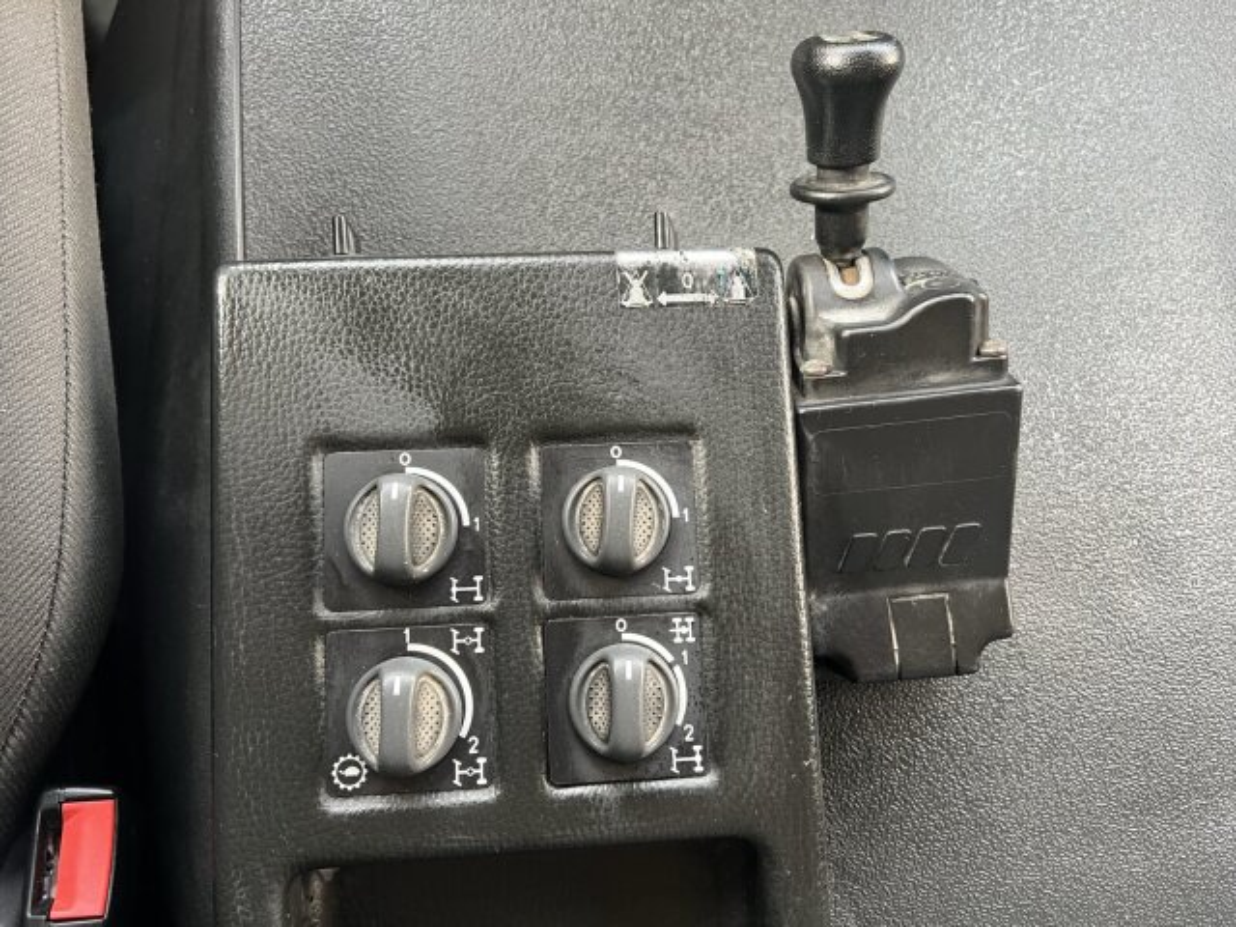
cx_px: 618
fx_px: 928
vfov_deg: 53.1
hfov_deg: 67.3
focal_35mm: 26
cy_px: 464
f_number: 1.5
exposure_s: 1/63
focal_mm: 5.7
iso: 125
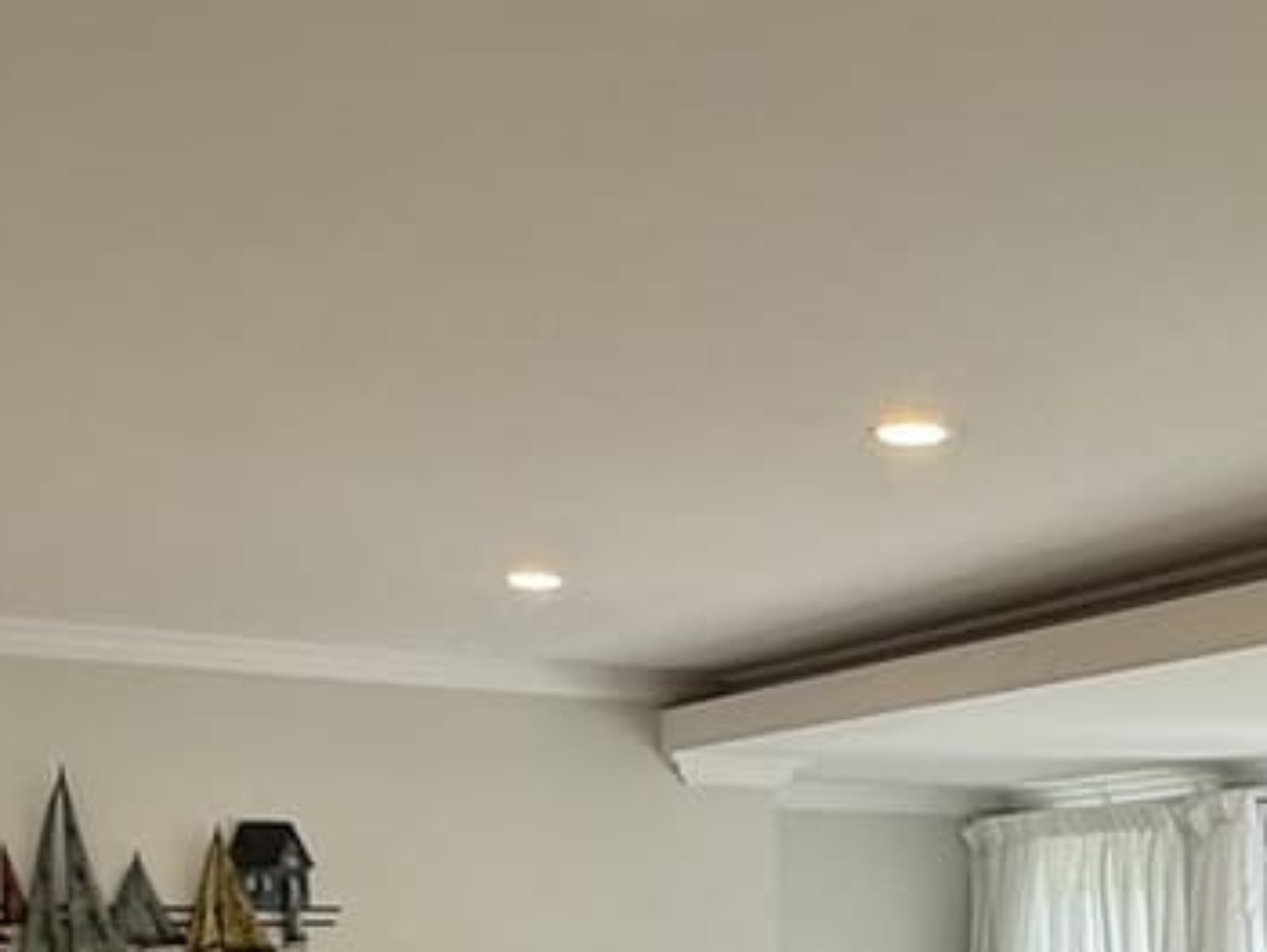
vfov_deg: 20.6
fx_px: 2344
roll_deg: -0.3
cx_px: 1169
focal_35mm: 64
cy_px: 1296
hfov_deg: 28.9
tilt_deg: -7.6
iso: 50
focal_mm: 2.22
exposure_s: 1/126
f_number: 2.2
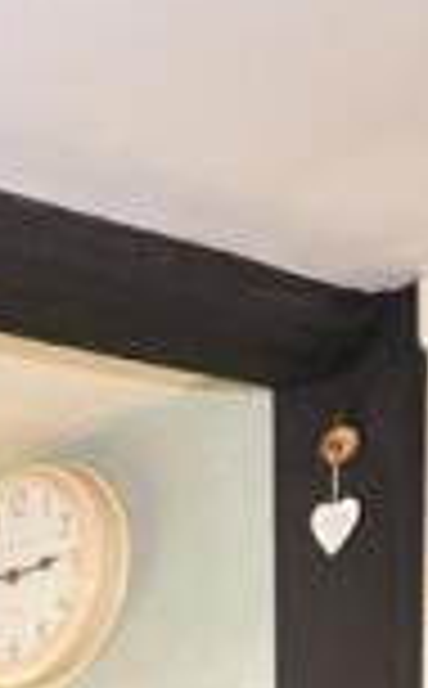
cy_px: 888
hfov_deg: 15.2
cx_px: -374
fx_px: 1354
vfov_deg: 24.9
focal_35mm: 72
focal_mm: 11
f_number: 5
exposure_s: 1/50
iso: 200
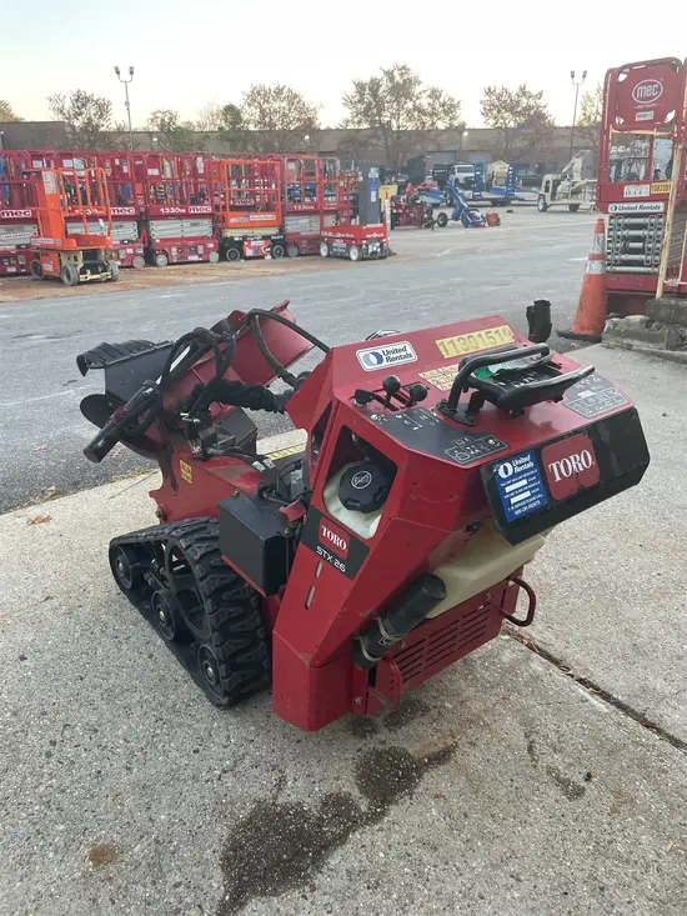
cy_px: 458
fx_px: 688
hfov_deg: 53.1
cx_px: 344
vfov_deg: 67.3
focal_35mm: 26
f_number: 1.6
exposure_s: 1/121
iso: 100
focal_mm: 4.2
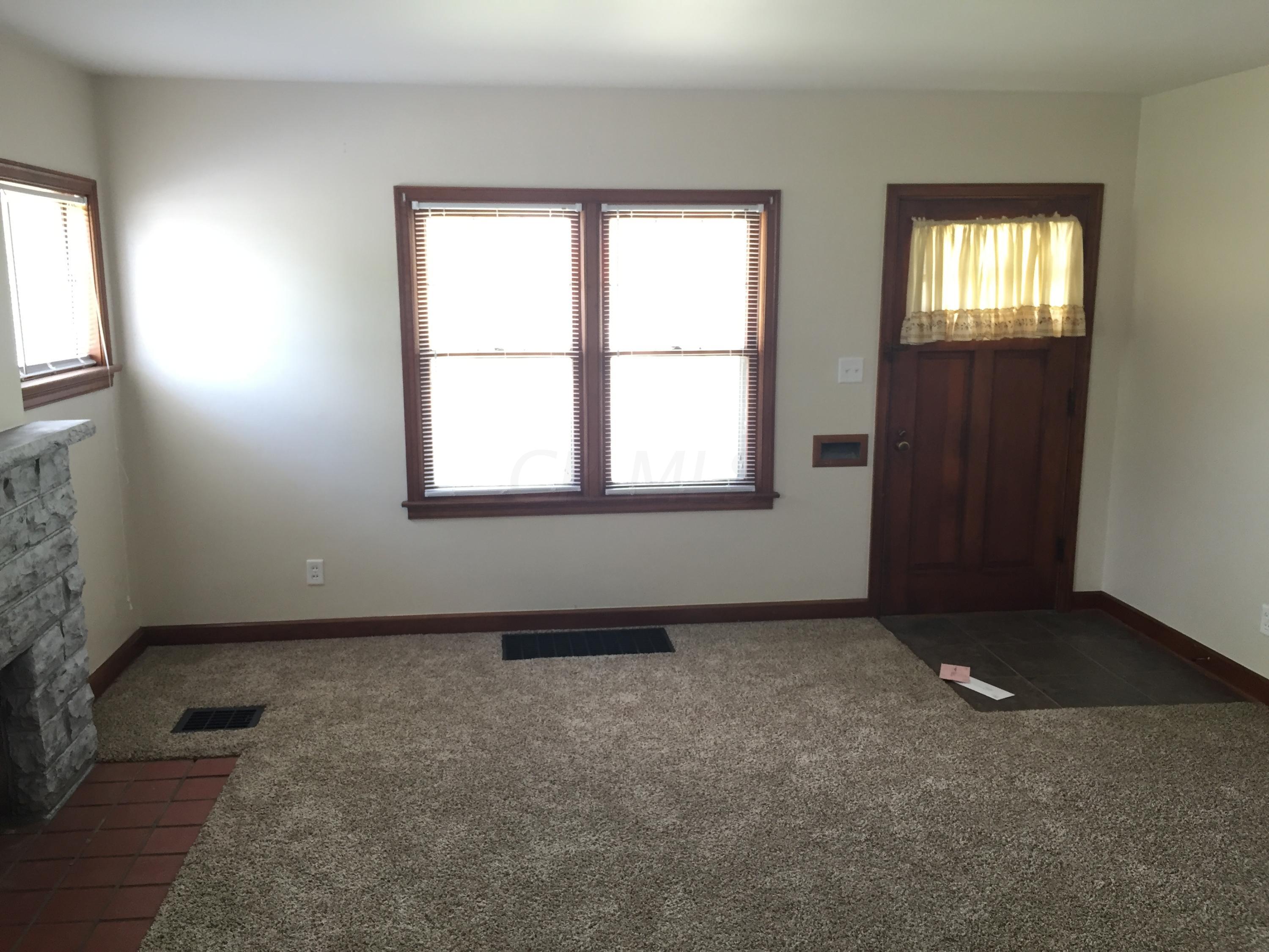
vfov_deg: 48.2
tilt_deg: -10.8
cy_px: 476
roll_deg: -1.2
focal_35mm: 29
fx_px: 1063
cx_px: 634
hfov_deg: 61.7
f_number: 2.2
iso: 80
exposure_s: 1/30
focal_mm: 4.15
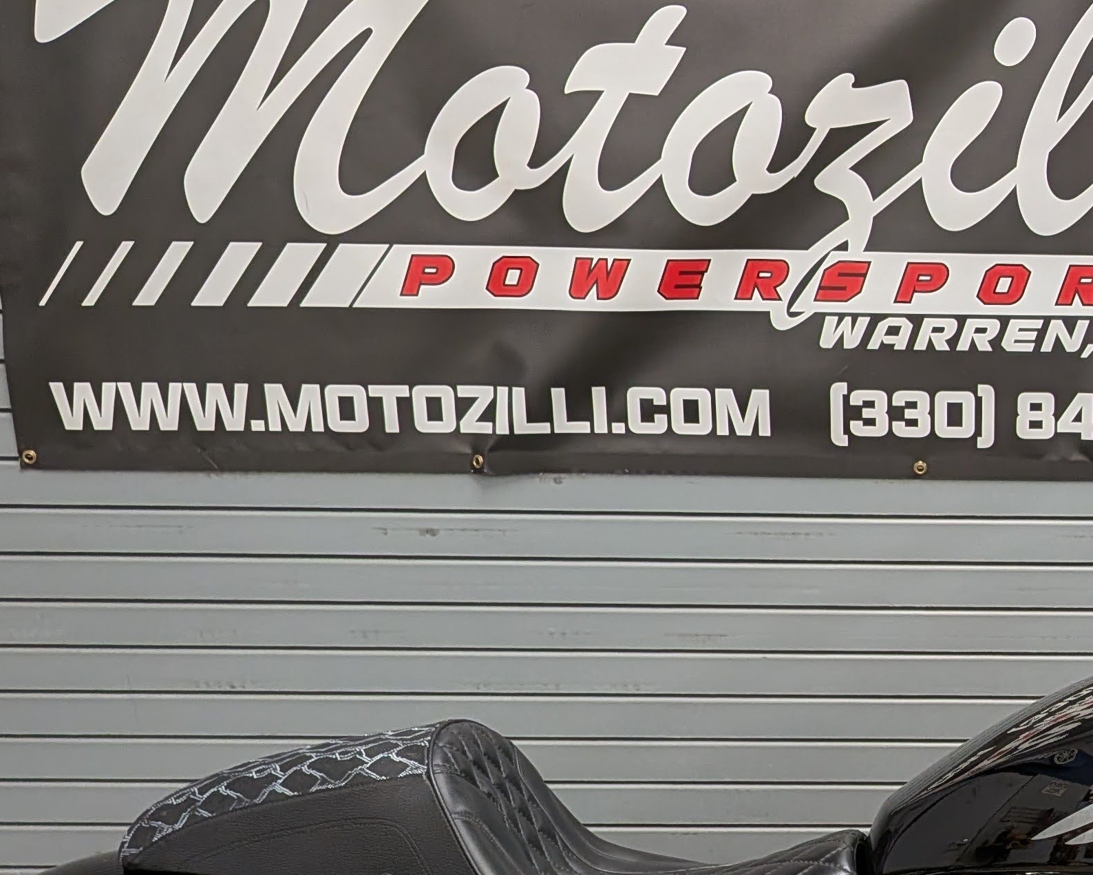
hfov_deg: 30.5
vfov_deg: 25.3
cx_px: 993
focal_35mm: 59
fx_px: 1909
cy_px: 726
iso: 33
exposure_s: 1/40
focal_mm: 4.53
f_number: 1.7
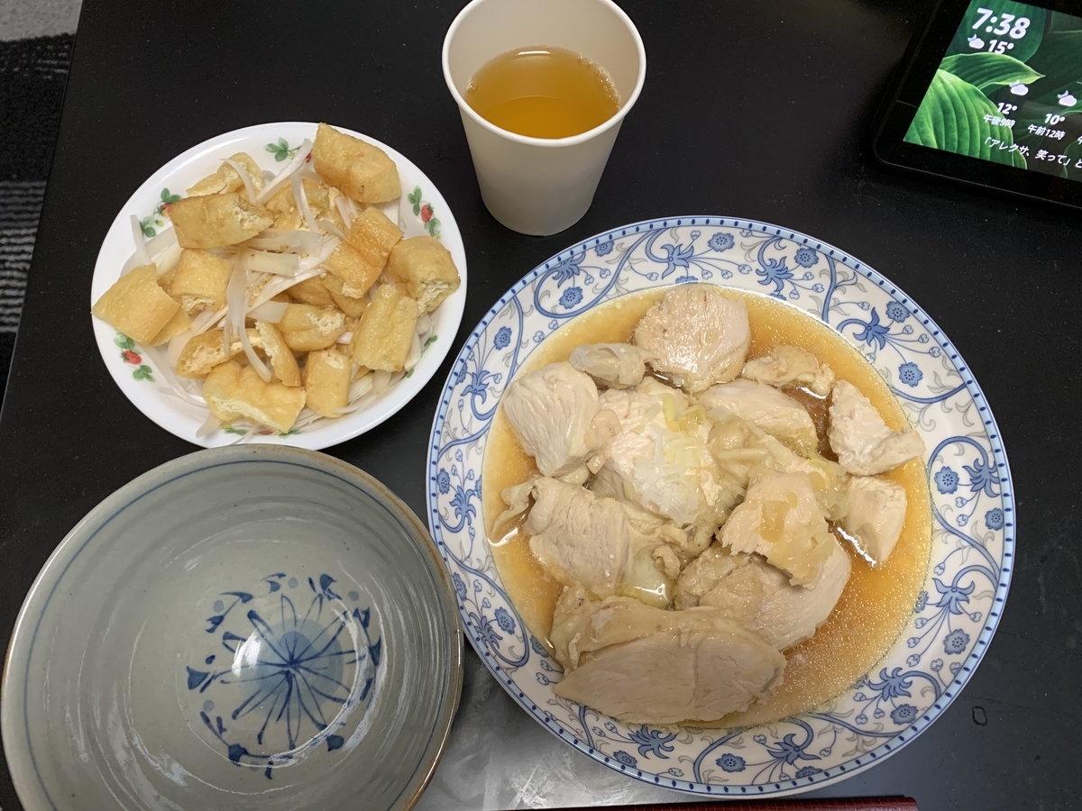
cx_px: 541
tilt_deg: -70.7
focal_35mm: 26
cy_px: 406
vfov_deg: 53.1
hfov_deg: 67.3
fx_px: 813
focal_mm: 4.25
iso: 200
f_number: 1.8
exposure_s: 1/60
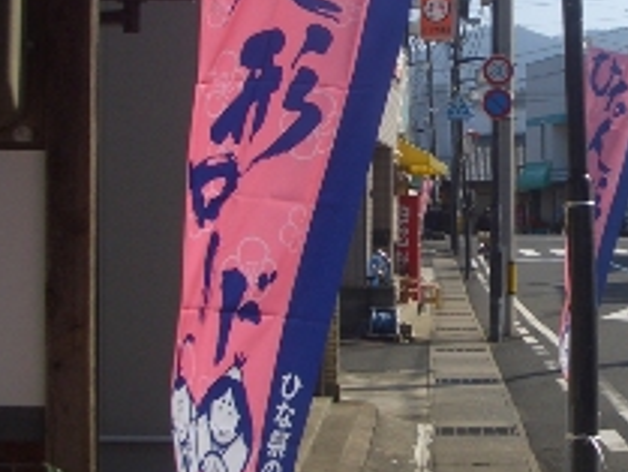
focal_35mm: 75
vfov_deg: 19.6
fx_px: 1361
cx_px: 619
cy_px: 144
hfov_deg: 24.8
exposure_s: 1/500
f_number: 4.3
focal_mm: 5.8
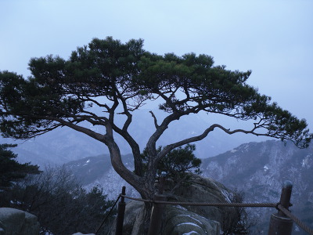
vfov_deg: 40.7
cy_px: 118
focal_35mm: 35
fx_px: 316
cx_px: 156
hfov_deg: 52.6
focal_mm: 6.3
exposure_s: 1/72
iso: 80
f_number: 7.6
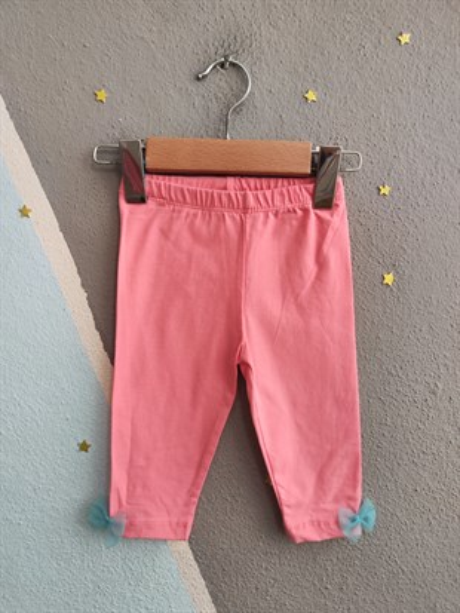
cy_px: 306
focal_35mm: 24
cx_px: 230
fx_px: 425
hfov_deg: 56.8
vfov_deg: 71.6
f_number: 1.88
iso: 365
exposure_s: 1/100
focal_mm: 5.59
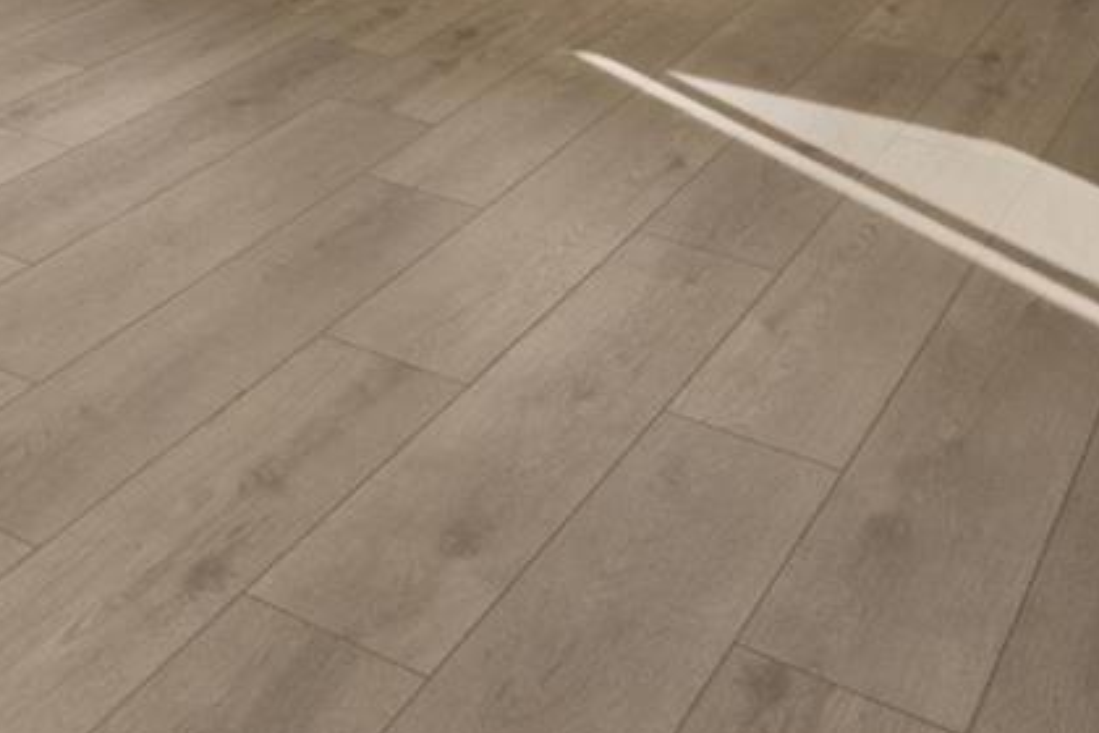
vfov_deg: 17.7
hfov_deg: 26.3
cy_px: -599
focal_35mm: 61
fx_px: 1862
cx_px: -440
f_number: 16
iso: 160
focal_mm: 16
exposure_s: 1/25
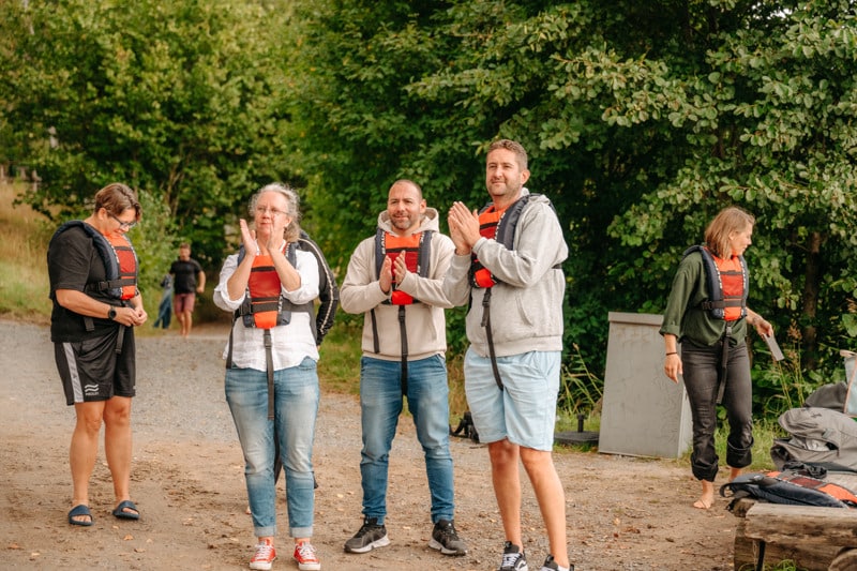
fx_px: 1499
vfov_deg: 21.6
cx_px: 428
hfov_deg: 31.9
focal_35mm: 63
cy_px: 286
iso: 250
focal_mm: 63
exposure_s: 1/500
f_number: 2.8
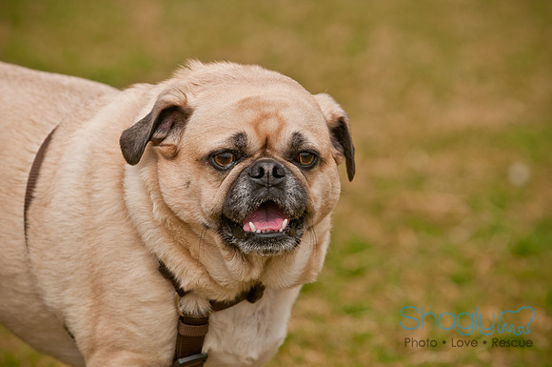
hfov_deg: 8.9
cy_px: 184
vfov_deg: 5.9
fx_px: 3560
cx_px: 276
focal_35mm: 232
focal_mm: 155
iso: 200
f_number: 5
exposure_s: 1/500
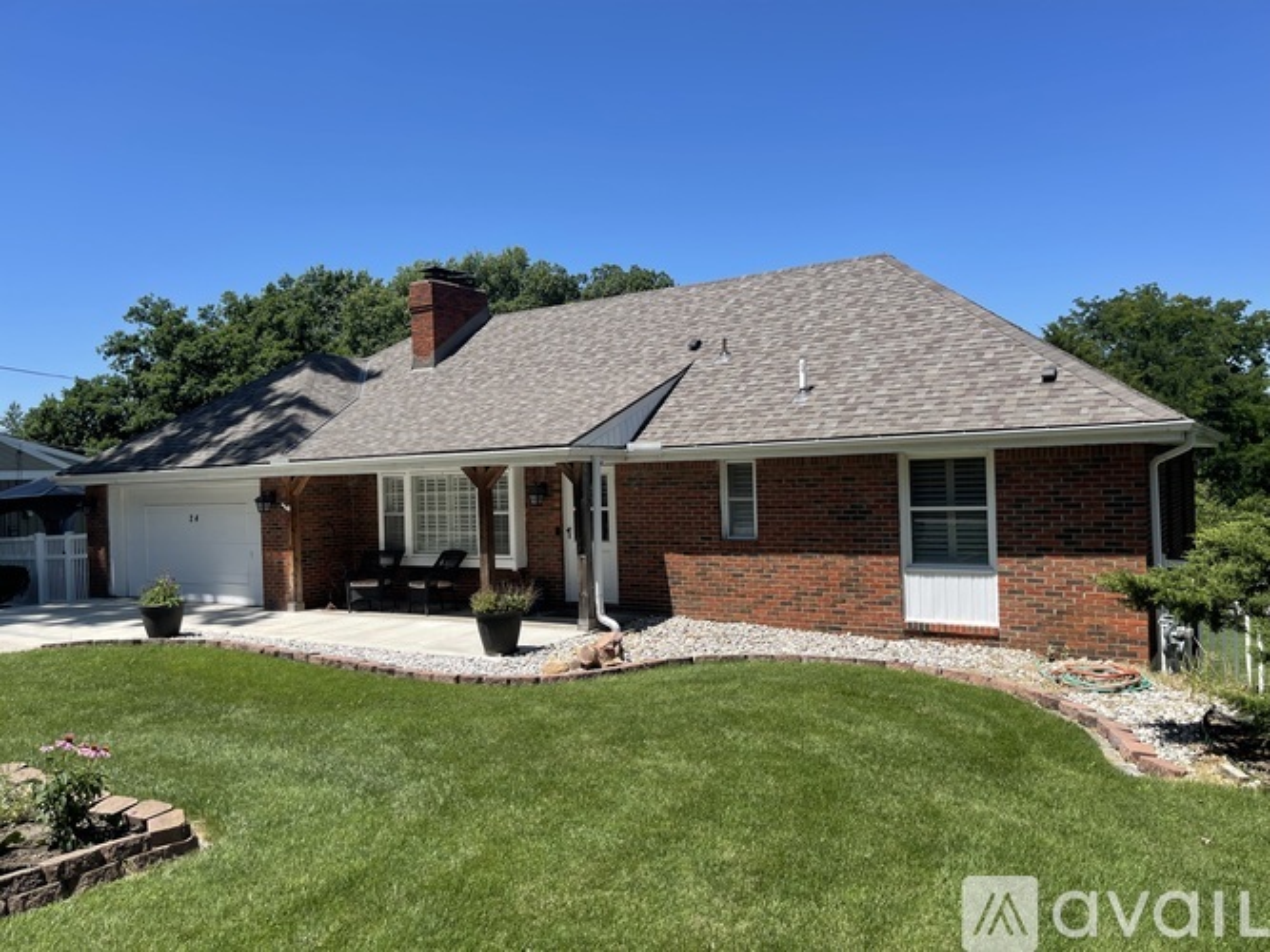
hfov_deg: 69.4
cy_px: 476
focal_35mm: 25
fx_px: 917
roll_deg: +1.7
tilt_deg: -1.0
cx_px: 635
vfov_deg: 54.9
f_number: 1.6
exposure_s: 1/2786
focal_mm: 5.1
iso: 32
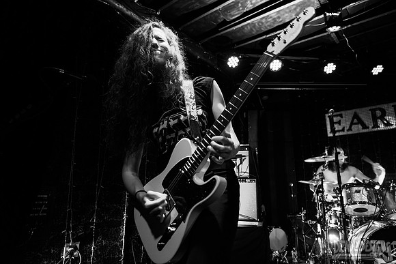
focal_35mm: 24
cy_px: 132
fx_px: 264
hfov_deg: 73.7
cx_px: 198
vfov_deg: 53.2
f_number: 3.2
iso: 3200
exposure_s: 1/100
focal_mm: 24
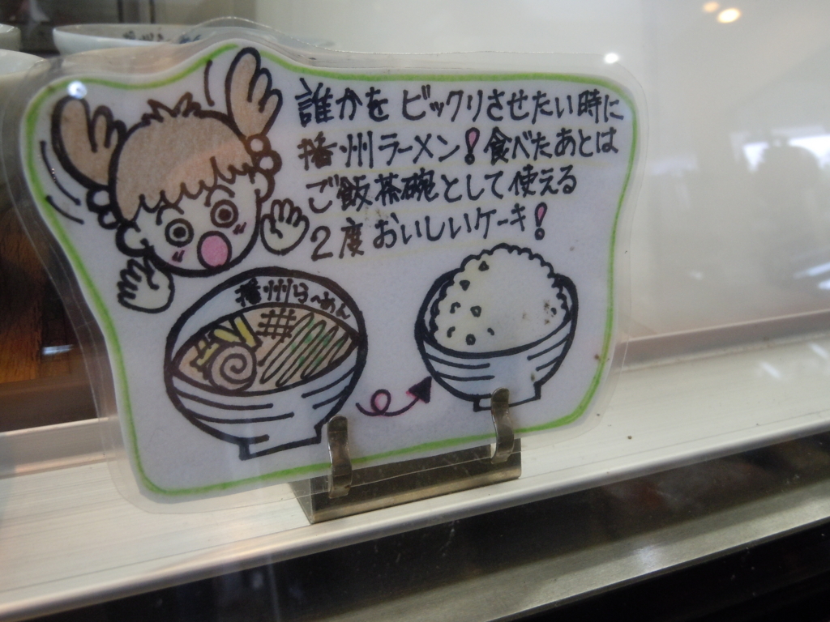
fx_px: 791
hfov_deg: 55.4
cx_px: 415
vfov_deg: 42.9
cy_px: 311
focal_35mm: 33
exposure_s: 1/125
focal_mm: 5.9
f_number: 4
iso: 320
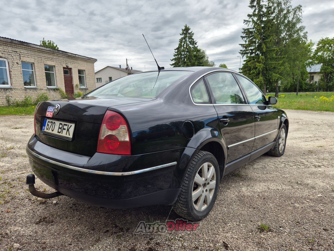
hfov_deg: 73.9
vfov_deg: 58.9
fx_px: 222
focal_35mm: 23
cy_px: 126
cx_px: 167
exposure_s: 1/1448
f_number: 1.8
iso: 25
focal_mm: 5.4
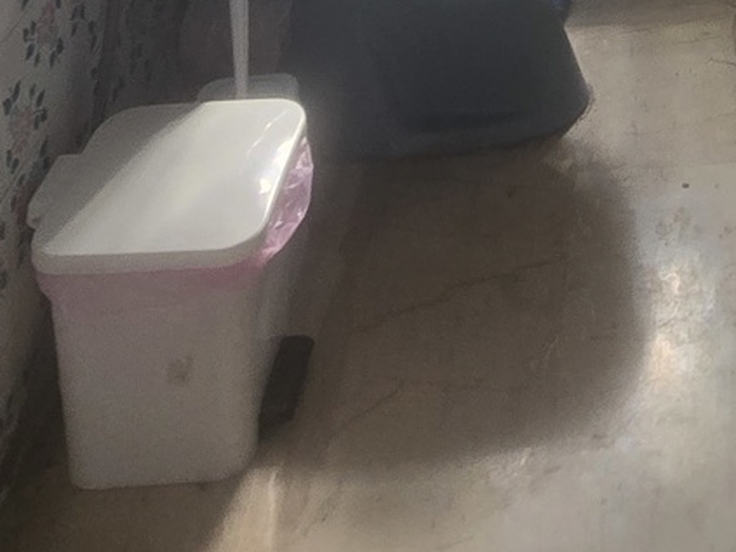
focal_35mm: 59
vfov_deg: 16.3
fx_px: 1254
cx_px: 800
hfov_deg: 29.6
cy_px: -653
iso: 50
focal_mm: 2.2
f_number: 2.2
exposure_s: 1/227
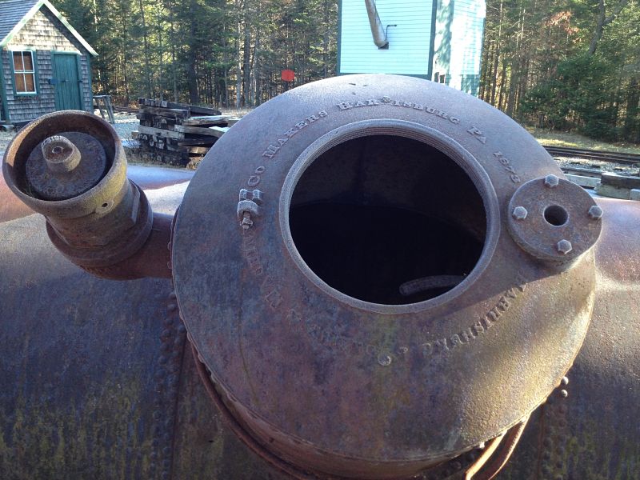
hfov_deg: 52.6
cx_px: 320
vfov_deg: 40.7
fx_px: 647
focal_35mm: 35
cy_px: 240
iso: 80
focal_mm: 4.28
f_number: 2.4
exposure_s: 1/120
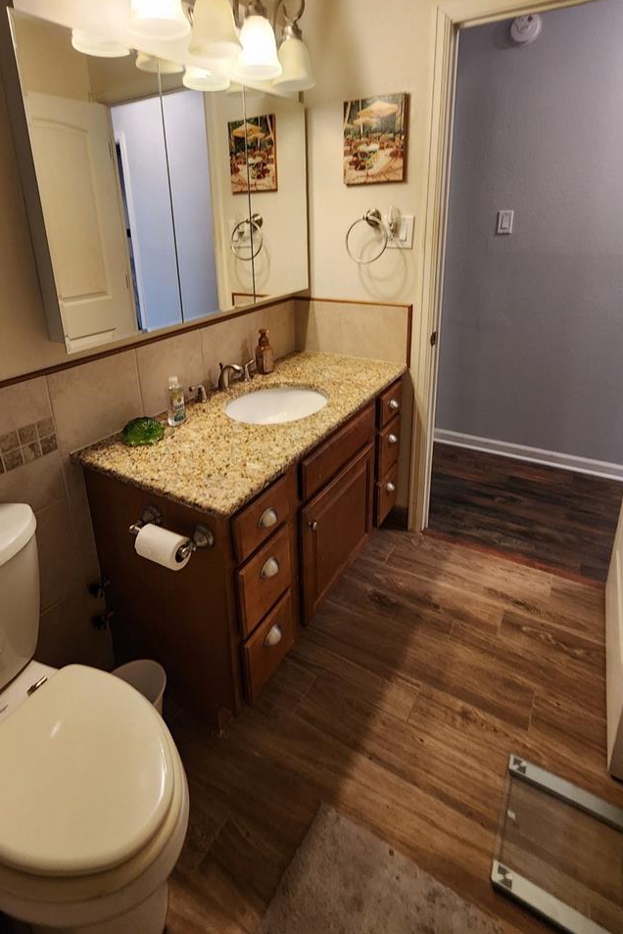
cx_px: 271
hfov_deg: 70.1
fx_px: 441
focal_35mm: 17
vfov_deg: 91.6
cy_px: 356
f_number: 2.2
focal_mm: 2.2
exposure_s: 1/60
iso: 200
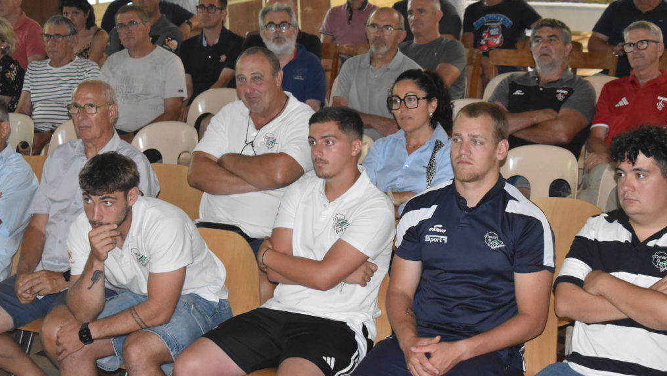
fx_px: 1548
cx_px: 331
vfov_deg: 13.8
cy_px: 160
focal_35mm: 88
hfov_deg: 24.3
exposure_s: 1/60
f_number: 5.6
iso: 4500
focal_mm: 55
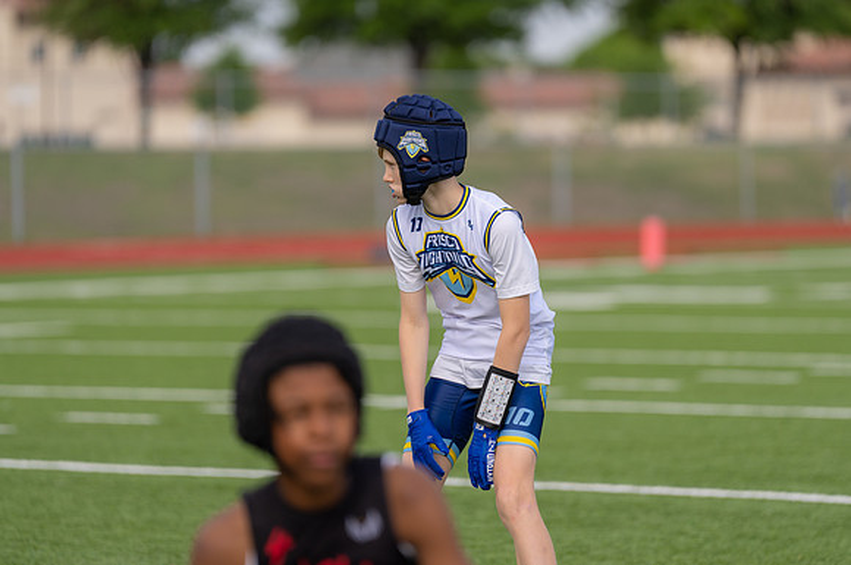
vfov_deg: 5.9
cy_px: 255
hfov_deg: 8.9
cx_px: 465
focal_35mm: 232
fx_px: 5465
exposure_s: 1/1250
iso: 100
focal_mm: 200
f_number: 2.8
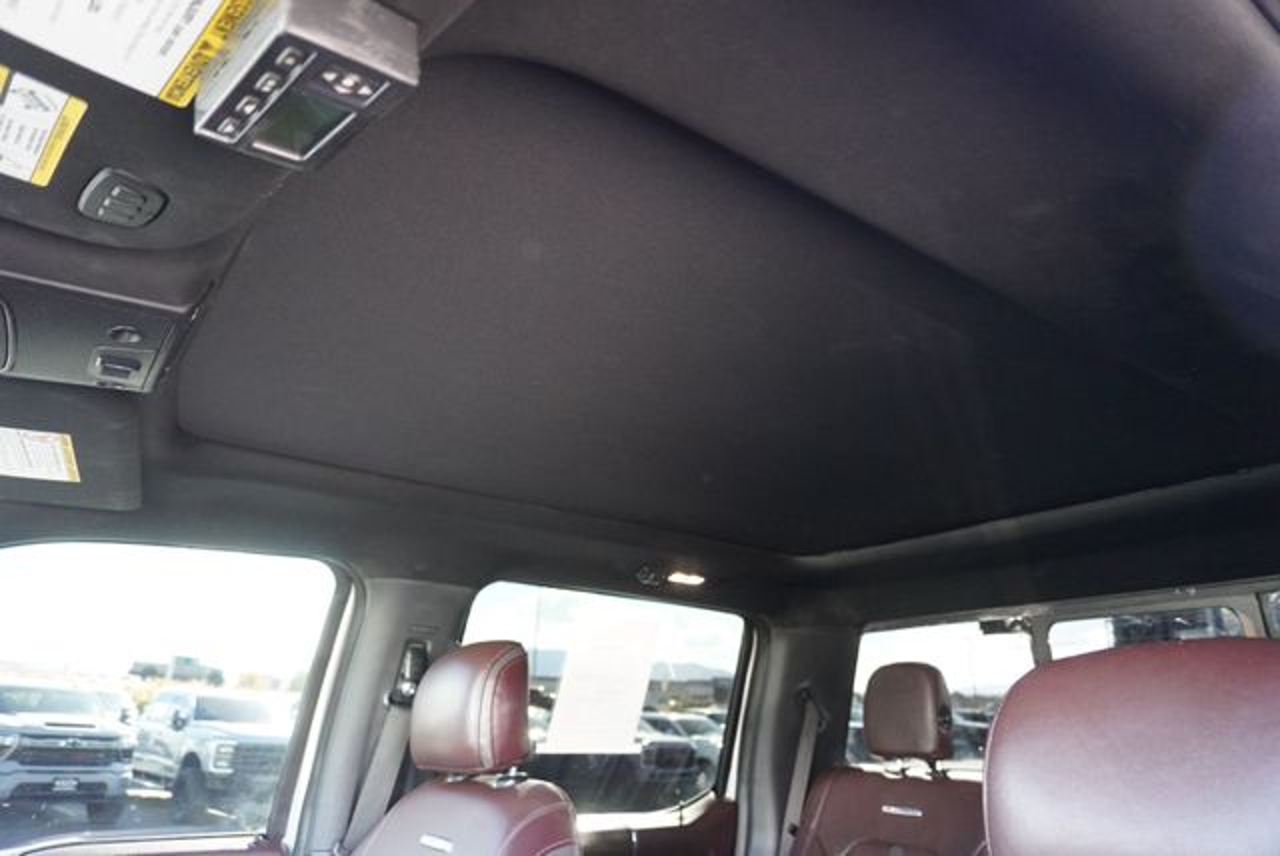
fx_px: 854
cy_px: 428
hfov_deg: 73.7
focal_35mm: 24
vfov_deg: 53.2
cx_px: 640
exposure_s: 1/160
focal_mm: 16
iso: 3200
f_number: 3.5
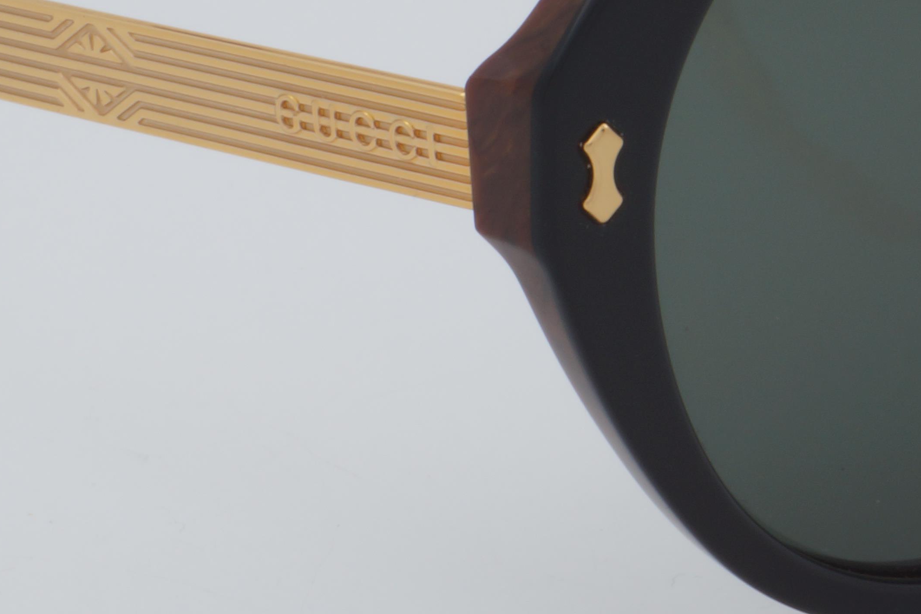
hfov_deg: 9.7
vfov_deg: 6.5
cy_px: 48
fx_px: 5423
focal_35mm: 212
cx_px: 755
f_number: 32
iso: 100
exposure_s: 1/4
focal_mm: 50
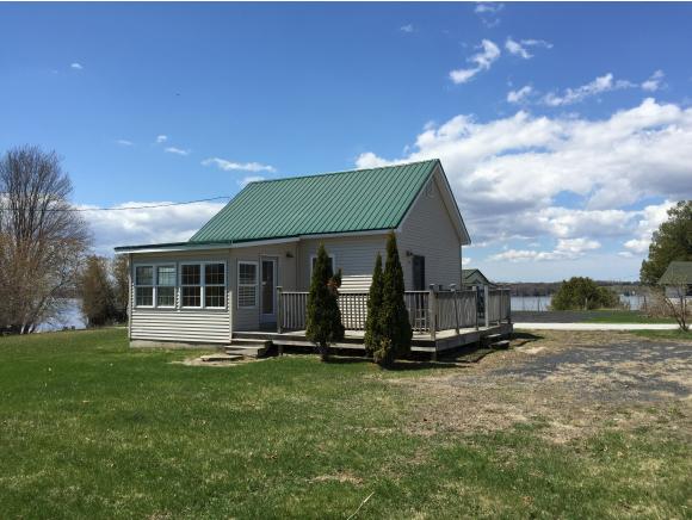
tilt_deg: +3.0
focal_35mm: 29
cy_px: 260
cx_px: 346
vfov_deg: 48.3
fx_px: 580
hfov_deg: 61.6
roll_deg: -0.5
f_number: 2.2
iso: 32
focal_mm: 4.15
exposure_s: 1/2475
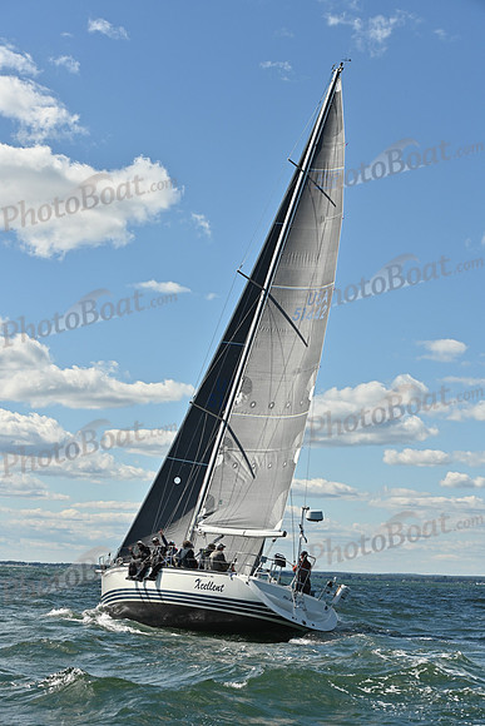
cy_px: 363
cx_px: 242
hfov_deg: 19.5
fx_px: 1414
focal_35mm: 70
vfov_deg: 28.8
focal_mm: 70
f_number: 9
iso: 320
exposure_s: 1/1600
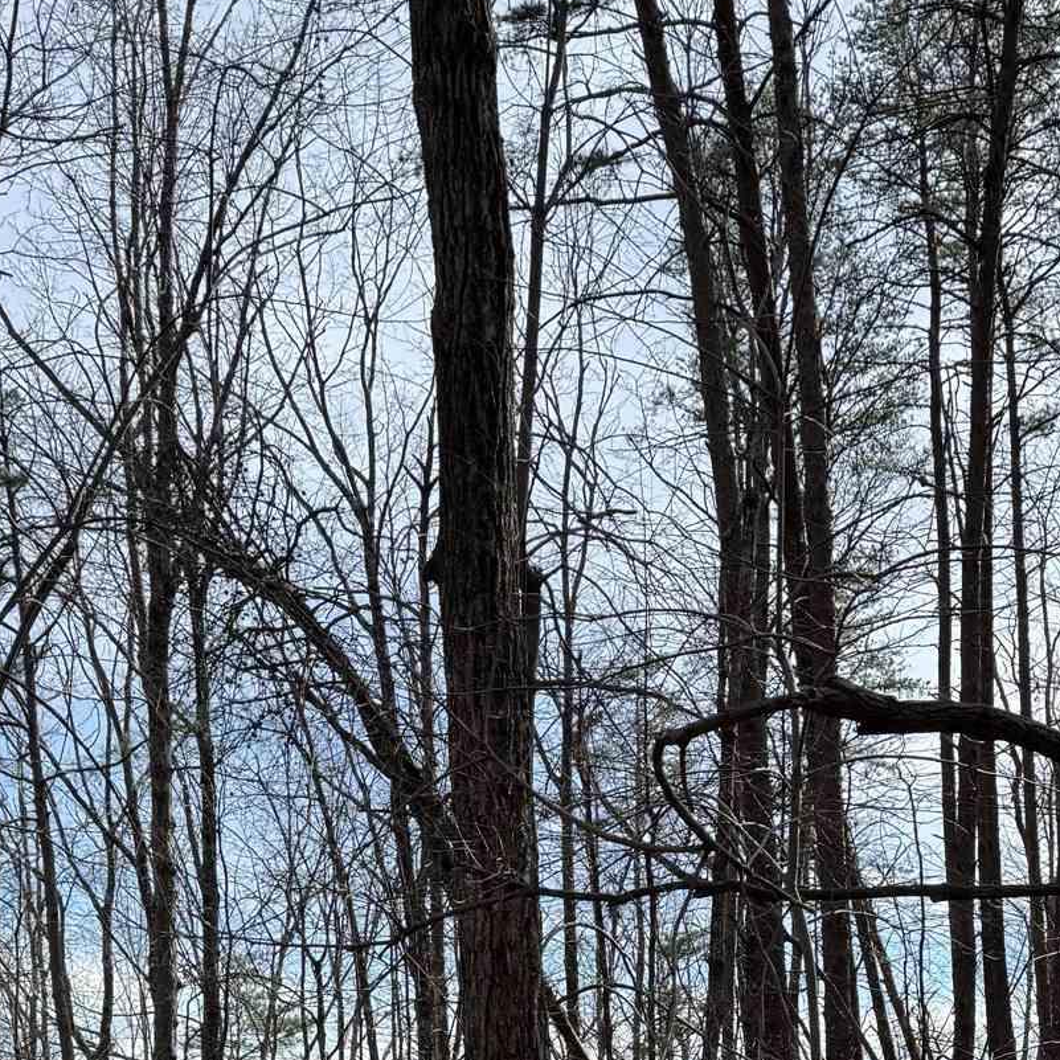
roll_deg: +0.2
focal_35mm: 61
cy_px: 1376
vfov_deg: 24.6
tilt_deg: -5.1
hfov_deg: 28.1
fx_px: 2113
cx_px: 623
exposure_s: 1/1637
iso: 80
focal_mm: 6.76
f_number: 1.78
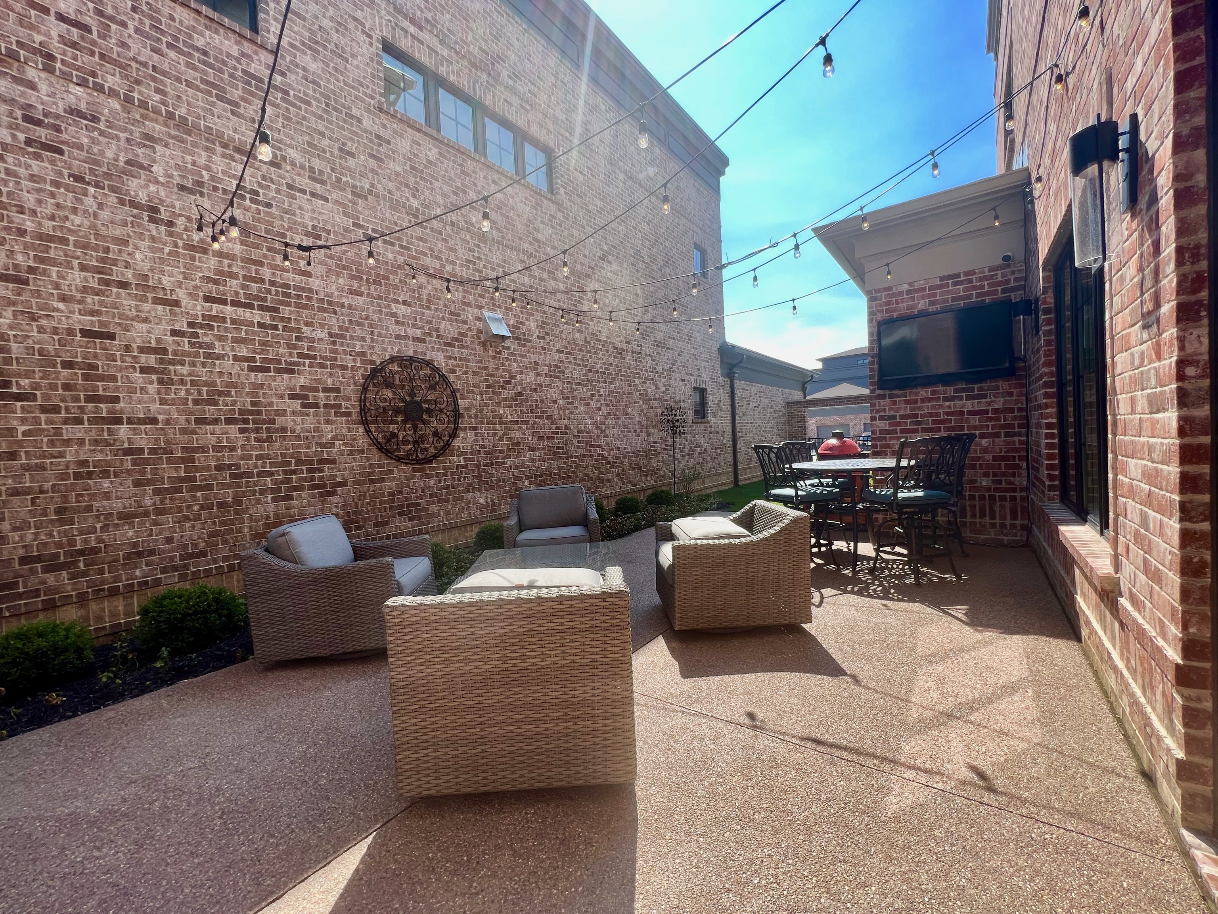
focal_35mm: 13
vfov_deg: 89.9
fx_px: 457
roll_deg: +3.3
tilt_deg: -1.1
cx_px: 609
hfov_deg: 106.2
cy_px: 457
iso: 32
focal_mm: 1.57
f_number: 1.8
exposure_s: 1/506
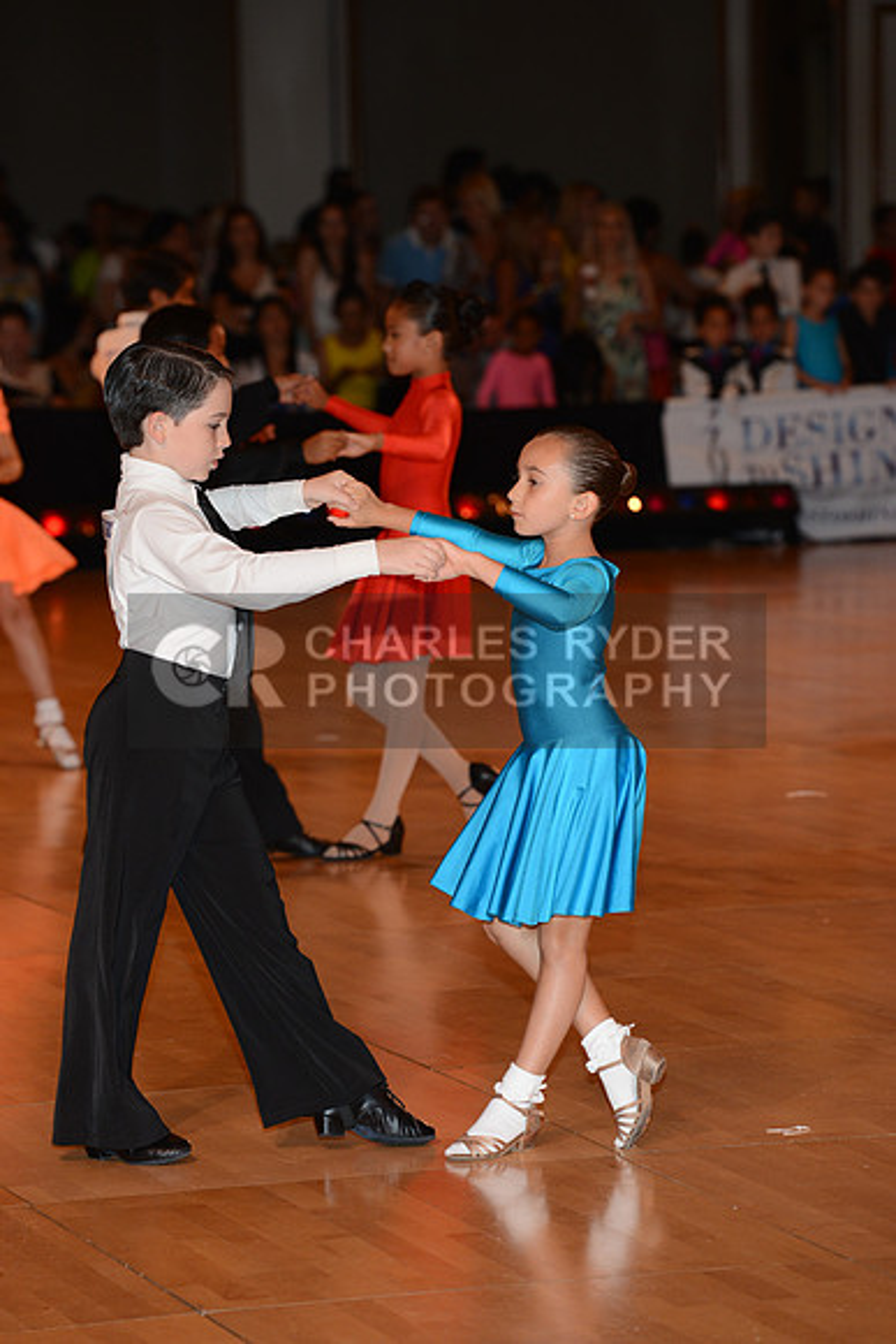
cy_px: 672
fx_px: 5969
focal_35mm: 160
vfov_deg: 12.8
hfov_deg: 8.6
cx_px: 448
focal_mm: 160
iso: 1000
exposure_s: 1/250
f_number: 5.6
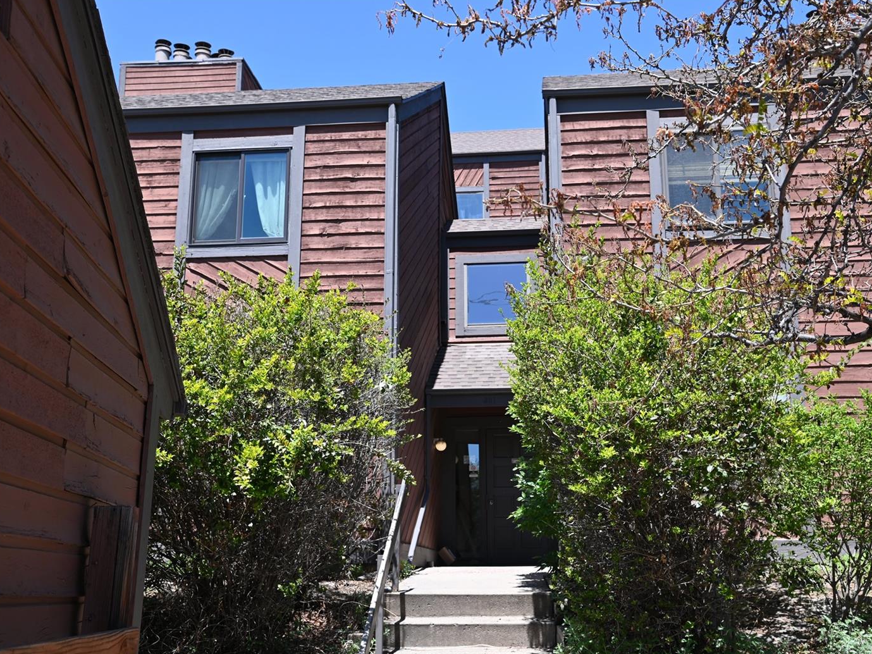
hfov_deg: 47.8
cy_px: 330
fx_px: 982
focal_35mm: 39
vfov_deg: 36.8
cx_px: 467
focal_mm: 35
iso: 110
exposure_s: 1/250
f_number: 5.6
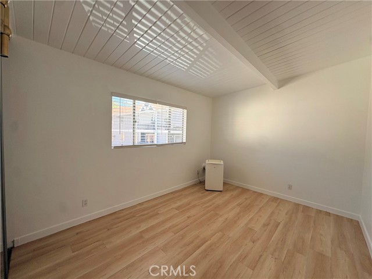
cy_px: 140
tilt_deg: -1.4
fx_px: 150
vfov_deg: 85.7
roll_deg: -0.9
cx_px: 186
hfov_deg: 102.1
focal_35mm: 14
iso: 64
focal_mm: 2.22
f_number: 2.2
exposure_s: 1/144
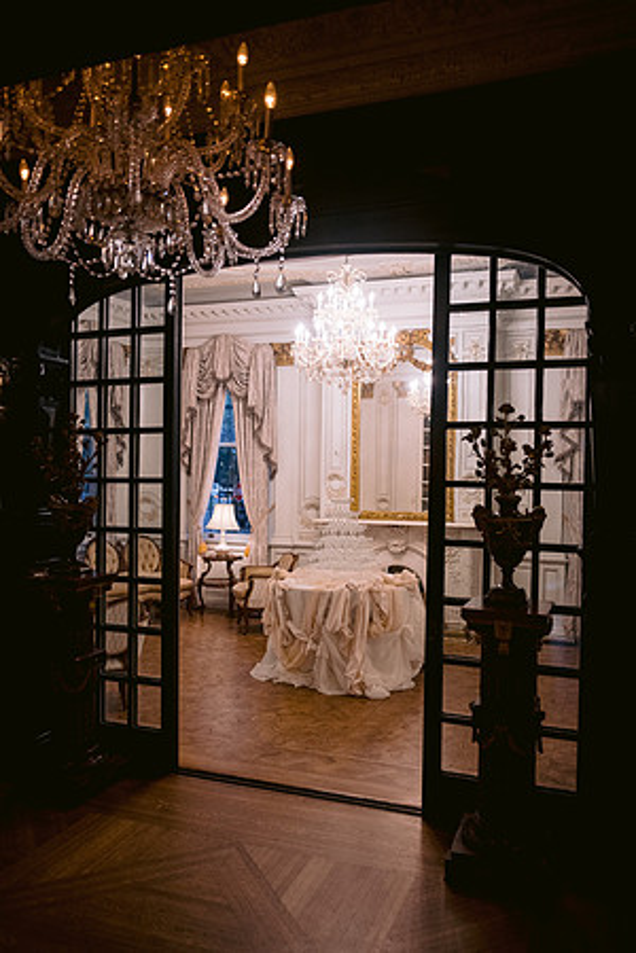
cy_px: 476
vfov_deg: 65.5
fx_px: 742
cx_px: 318
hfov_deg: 46.4
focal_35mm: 28
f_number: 2.8
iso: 1250
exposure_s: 1/80
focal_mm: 28
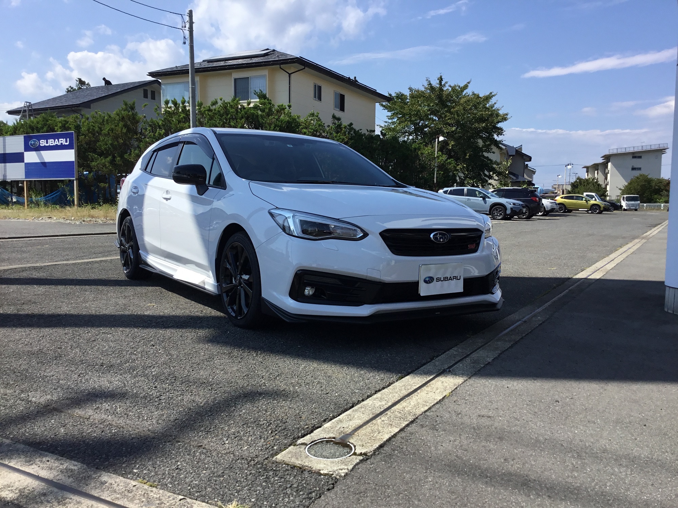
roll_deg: -1.0
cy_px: 254
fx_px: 607
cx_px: 339
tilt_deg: -6.4
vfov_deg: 45.4
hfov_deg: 58.4
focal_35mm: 31
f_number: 2.4
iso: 25
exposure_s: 1/1404
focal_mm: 3.3
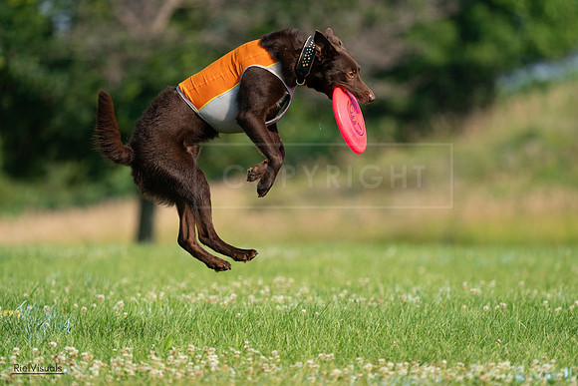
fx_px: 6953
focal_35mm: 433
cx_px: 289
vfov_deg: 3.2
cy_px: 193
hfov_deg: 4.8
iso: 1250
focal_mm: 433
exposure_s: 1/4000
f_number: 6.3
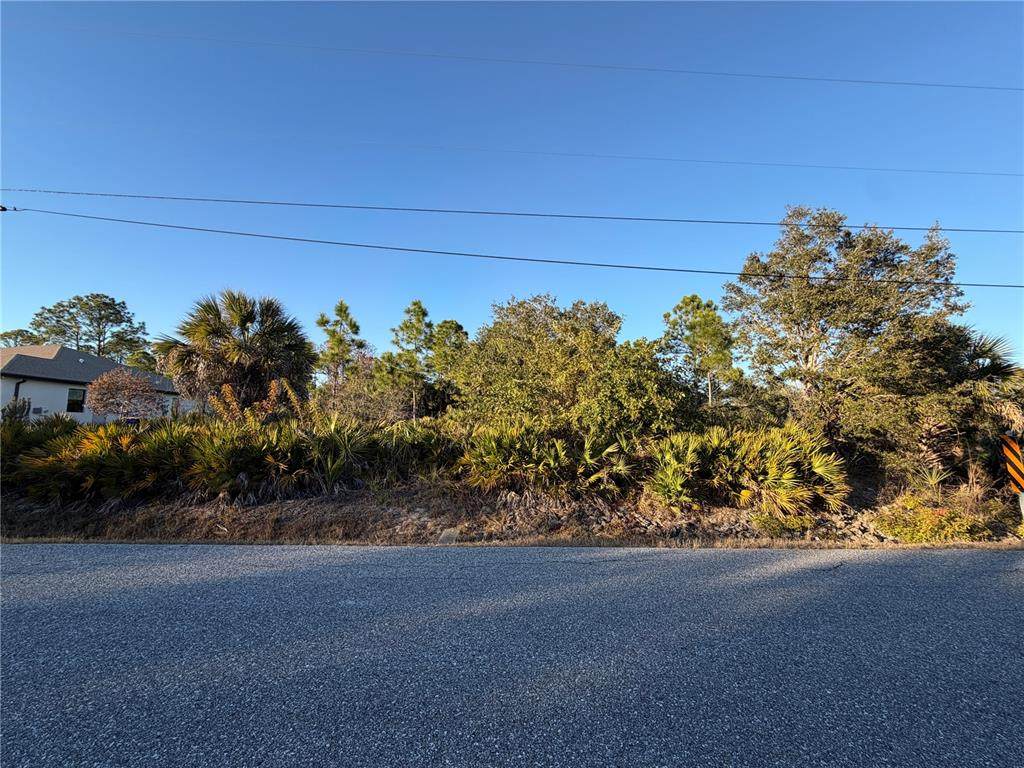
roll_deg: -0.4
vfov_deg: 85.7
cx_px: 512
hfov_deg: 102.1
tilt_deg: +6.3
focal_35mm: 14
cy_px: 384
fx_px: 414
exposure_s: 1/554
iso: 40
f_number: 2.2
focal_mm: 2.22
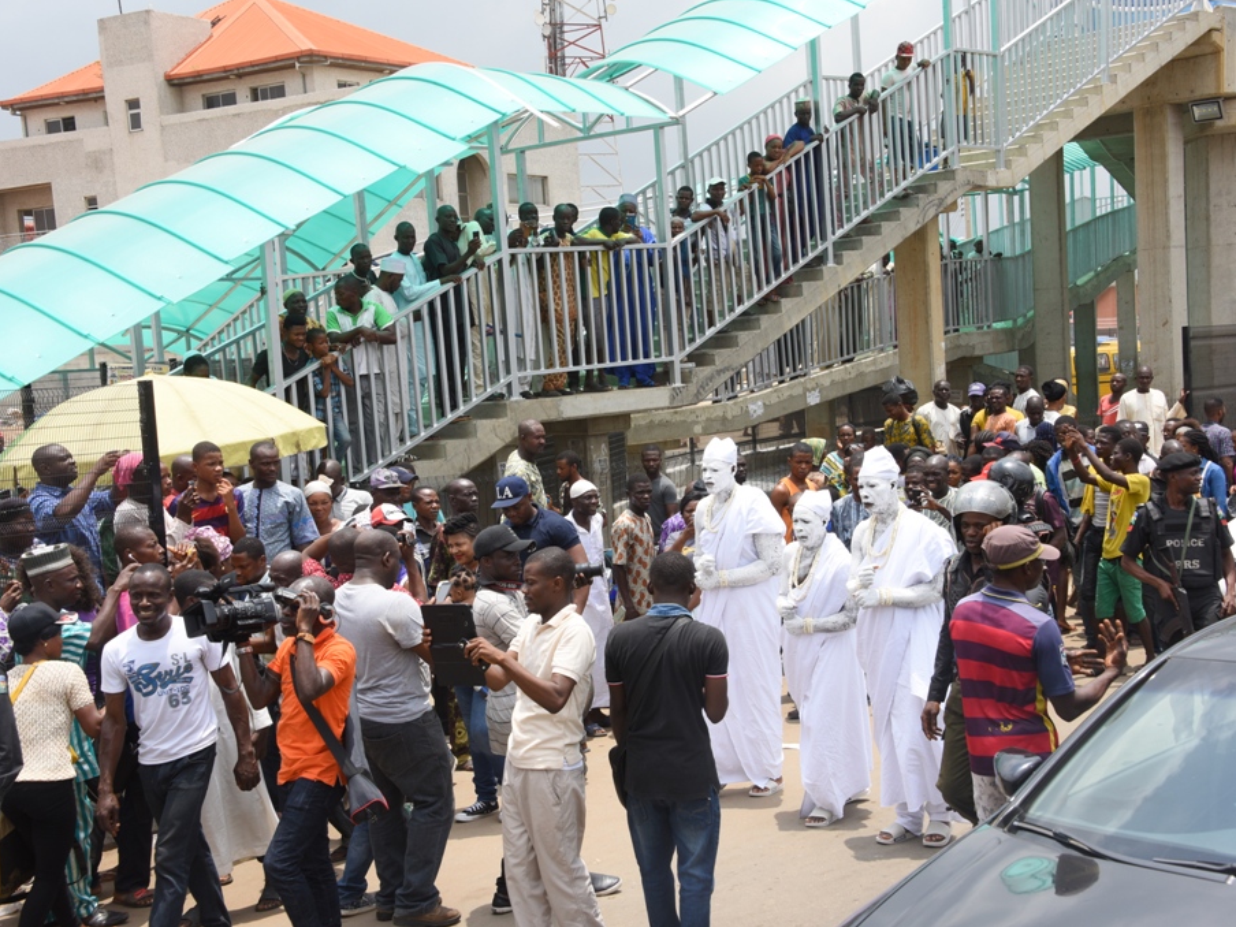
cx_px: 654
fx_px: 1750
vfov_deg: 29.7
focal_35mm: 49
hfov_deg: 38.9
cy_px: 461
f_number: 11
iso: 320
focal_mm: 45
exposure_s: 1/250
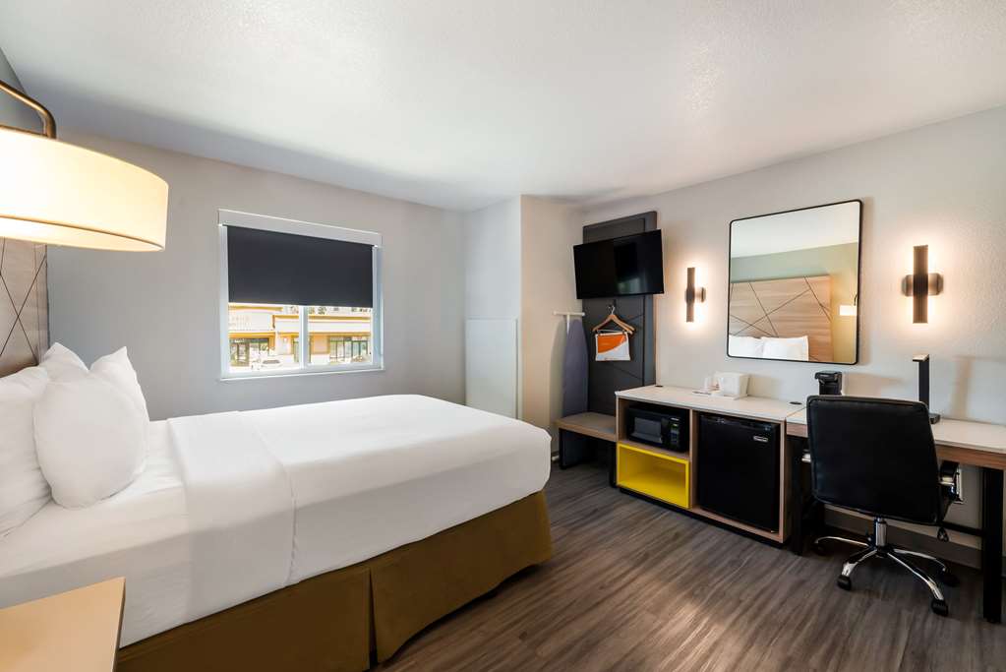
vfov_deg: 81.3
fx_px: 391
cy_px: 336
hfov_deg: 104.2
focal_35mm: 14
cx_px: 503
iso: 250
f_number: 10
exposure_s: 1/2
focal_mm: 14
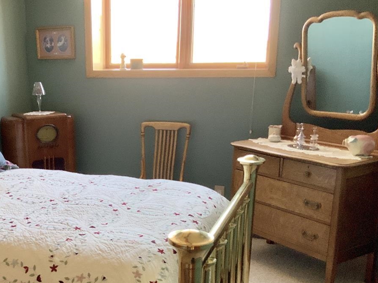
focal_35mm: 47
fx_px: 513
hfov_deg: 39.6
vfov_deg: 30.3
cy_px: 216
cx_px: 108
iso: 250
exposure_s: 1/60
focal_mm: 3
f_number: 1.8
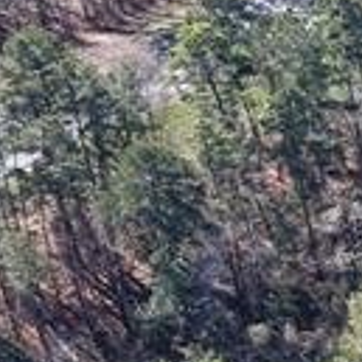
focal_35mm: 168
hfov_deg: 9.0
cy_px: 359
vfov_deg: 10.3
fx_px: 1988
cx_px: 977
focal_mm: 8.67
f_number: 1.8
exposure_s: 1/1000
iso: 130
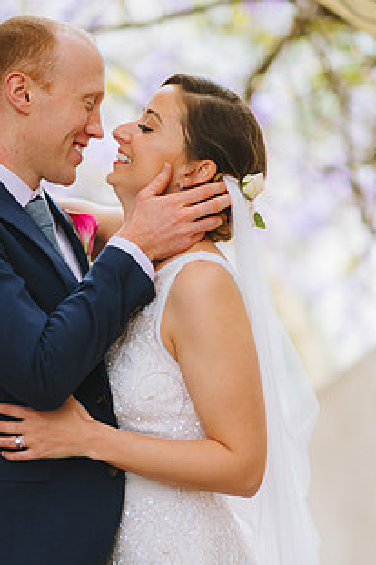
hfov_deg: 11.1
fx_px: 1929
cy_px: 336
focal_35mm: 123
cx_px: 123
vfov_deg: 16.6
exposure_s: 1/640
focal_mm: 85
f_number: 1.6
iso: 400
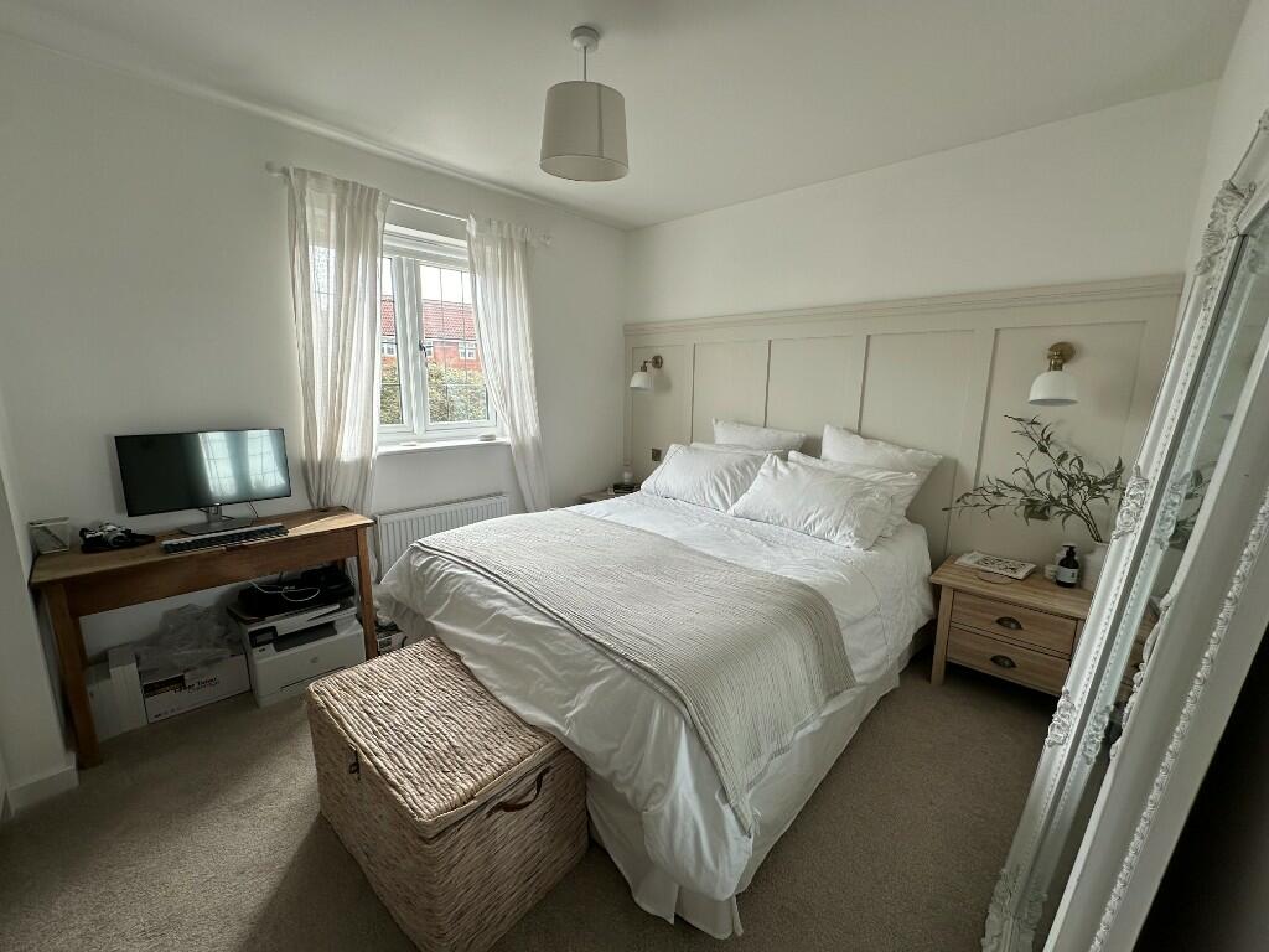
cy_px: 476
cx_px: 634
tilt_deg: -9.9
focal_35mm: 14
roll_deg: -0.2
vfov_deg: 85.7
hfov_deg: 102.1
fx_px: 513
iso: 40
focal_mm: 2.22
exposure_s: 1/99
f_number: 2.2
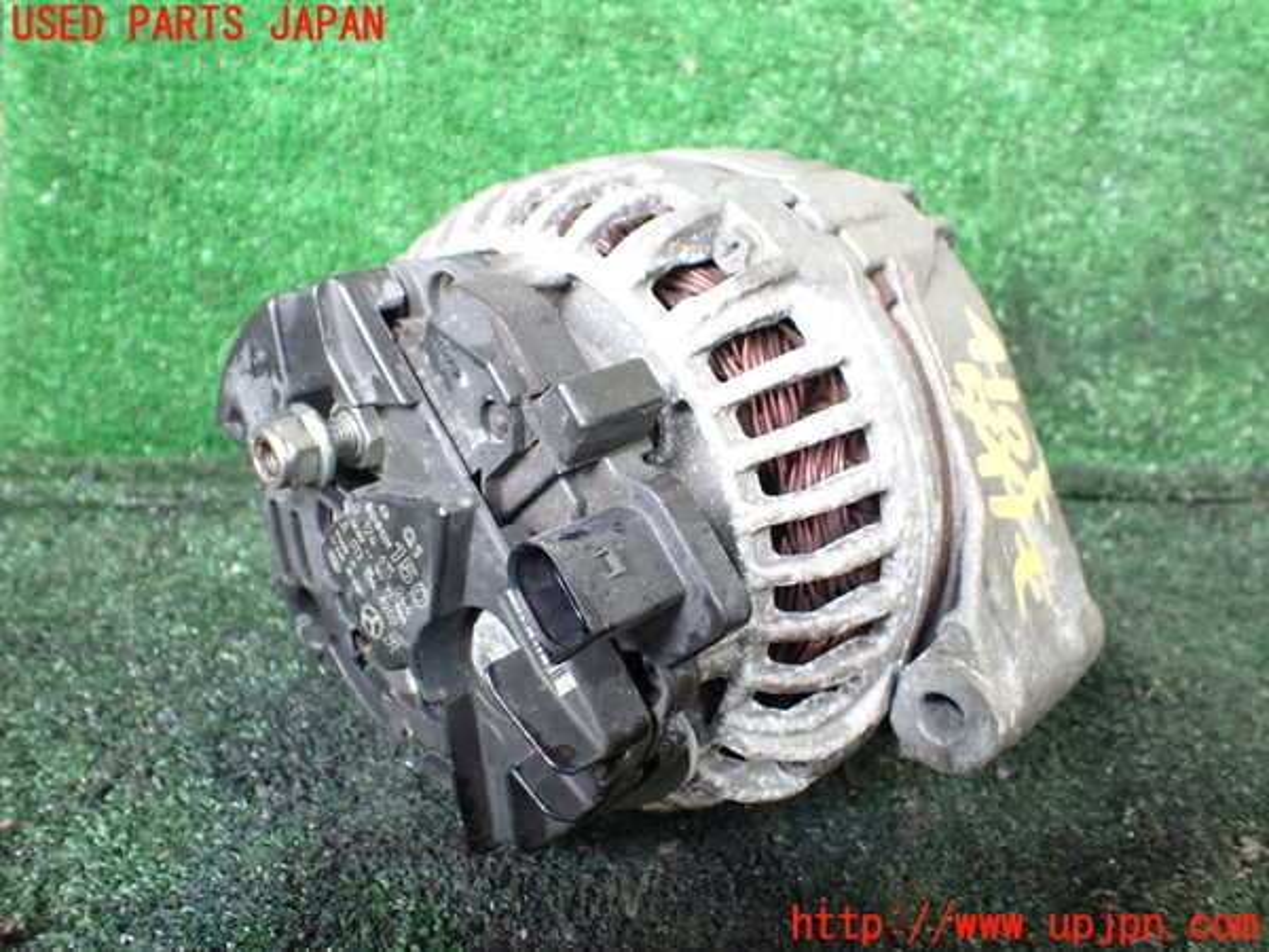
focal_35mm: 30
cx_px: 634
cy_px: 476
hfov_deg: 60.0
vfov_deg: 46.8
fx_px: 1100
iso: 800
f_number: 2.3
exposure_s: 1/80
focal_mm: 5.4
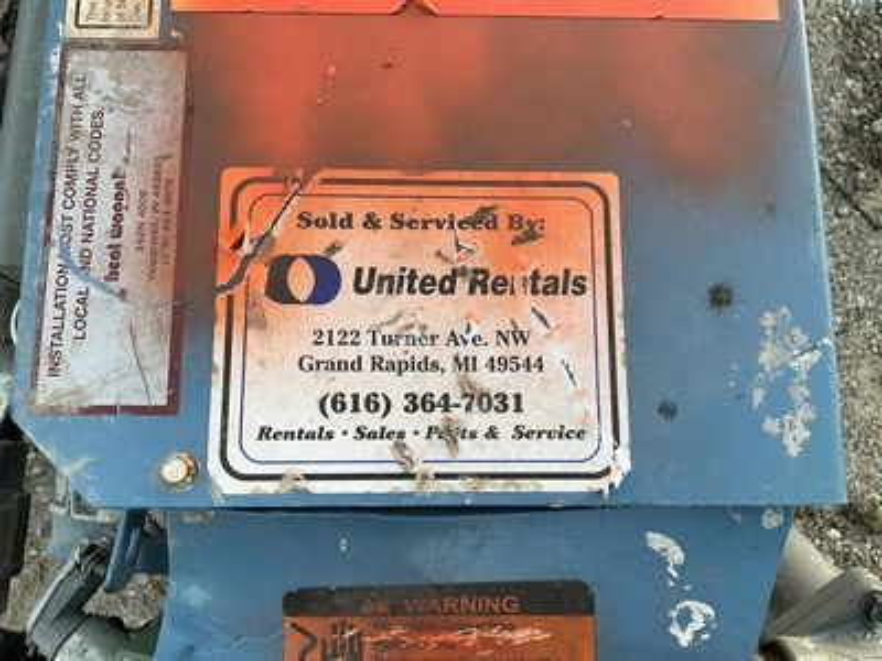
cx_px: 441
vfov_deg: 48.2
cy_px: 330
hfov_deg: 61.7
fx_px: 739
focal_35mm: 29
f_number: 1.8
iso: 50
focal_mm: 3
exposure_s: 1/122
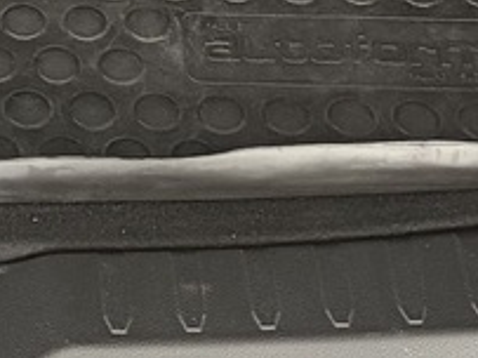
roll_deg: -0.4
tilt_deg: -33.1
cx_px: -139
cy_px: -594
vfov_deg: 7.9
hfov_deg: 11.3
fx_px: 2346
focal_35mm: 170
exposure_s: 1/33
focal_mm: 6.76
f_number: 1.78
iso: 640
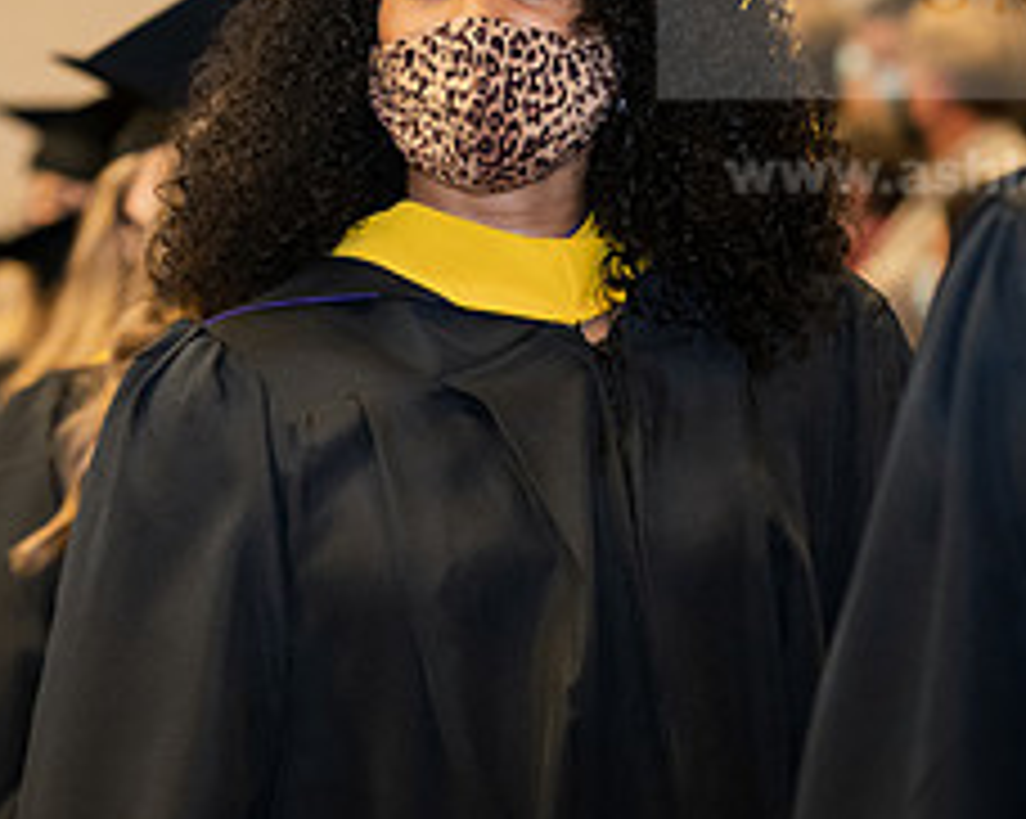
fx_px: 7615
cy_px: 268
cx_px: 522
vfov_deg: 6.2
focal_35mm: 251
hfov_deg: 7.7
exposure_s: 1/200
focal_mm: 105
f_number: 4
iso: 2000
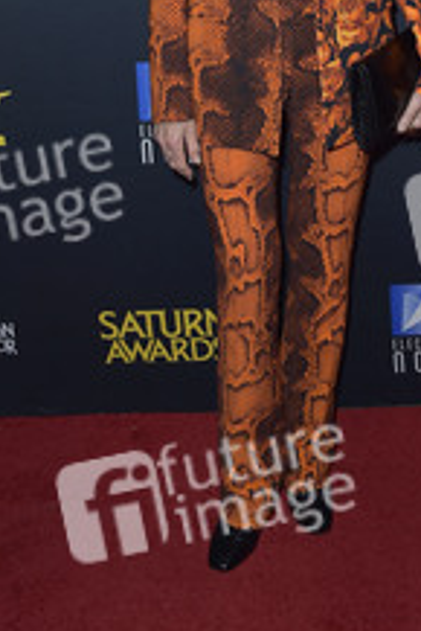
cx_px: 292
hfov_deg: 22.9
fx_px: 1033
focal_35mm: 59
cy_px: 58
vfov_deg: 32.2
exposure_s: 1/250
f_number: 6.3
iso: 250
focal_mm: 32
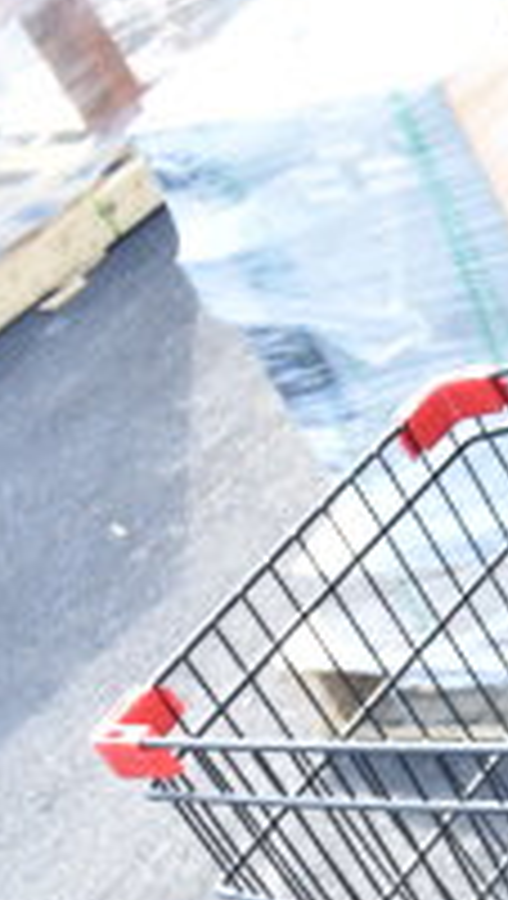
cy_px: 844
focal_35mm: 101
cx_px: 1178
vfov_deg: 20.7
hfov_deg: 10.5
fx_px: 2401
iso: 200
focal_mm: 21
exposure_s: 1/80
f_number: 4.5
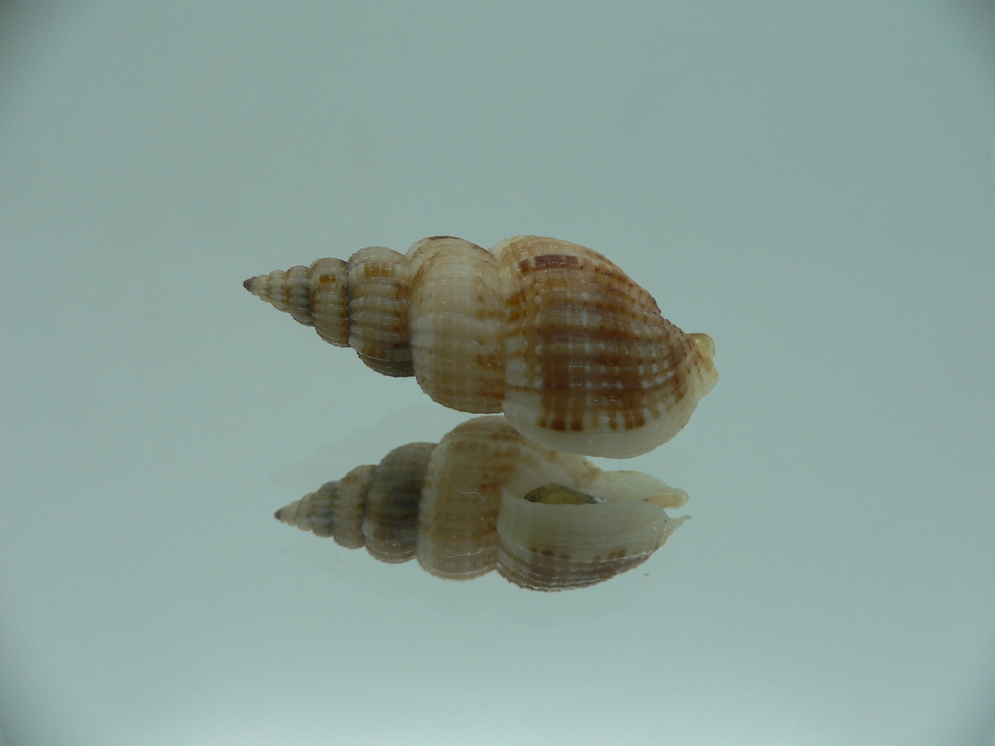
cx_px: 498
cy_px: 373
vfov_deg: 40.7
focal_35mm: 35
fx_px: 1006
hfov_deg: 52.6
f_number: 2.8
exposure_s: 1/60
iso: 80
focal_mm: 4.6
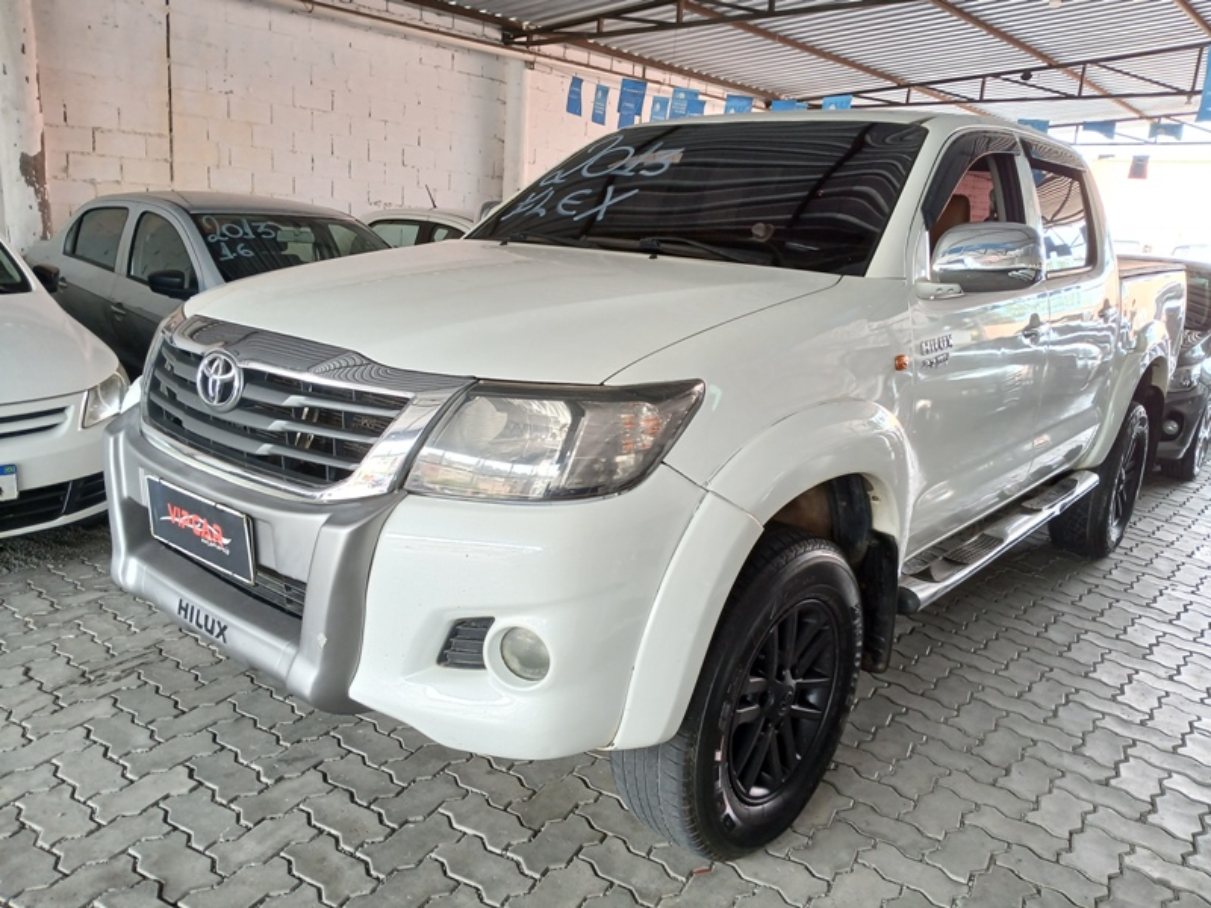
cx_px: 606
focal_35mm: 26
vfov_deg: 53.1
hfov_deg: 67.3
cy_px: 454
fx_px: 910
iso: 160
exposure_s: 1/60
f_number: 1.8
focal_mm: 3.98
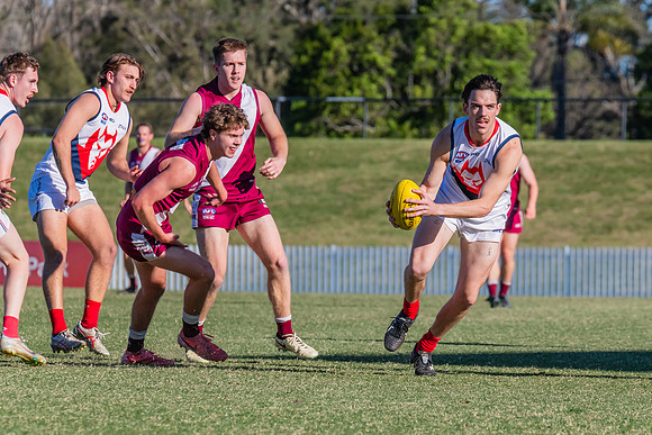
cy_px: 259
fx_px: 7809
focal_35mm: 431
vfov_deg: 3.2
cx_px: 416
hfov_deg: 4.8
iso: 800
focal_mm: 330
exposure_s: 1/1600
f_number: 11
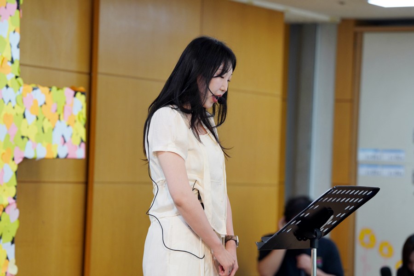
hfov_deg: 14.3
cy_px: 138
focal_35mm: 144
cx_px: 207
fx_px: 1656
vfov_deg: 9.5
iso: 1250
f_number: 4
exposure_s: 1/160
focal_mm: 144
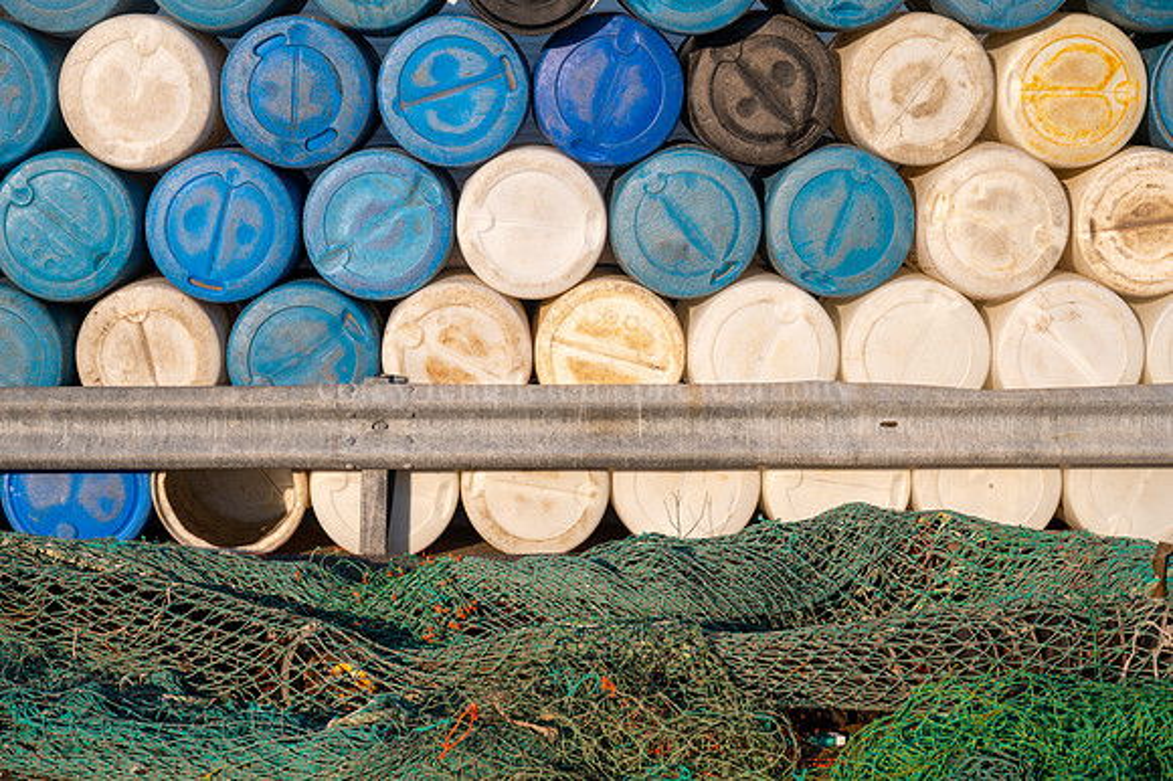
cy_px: 390
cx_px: 586
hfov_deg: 28.9
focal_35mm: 70
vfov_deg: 19.4
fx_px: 2279
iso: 125
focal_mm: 70
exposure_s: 1/640
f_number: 6.3
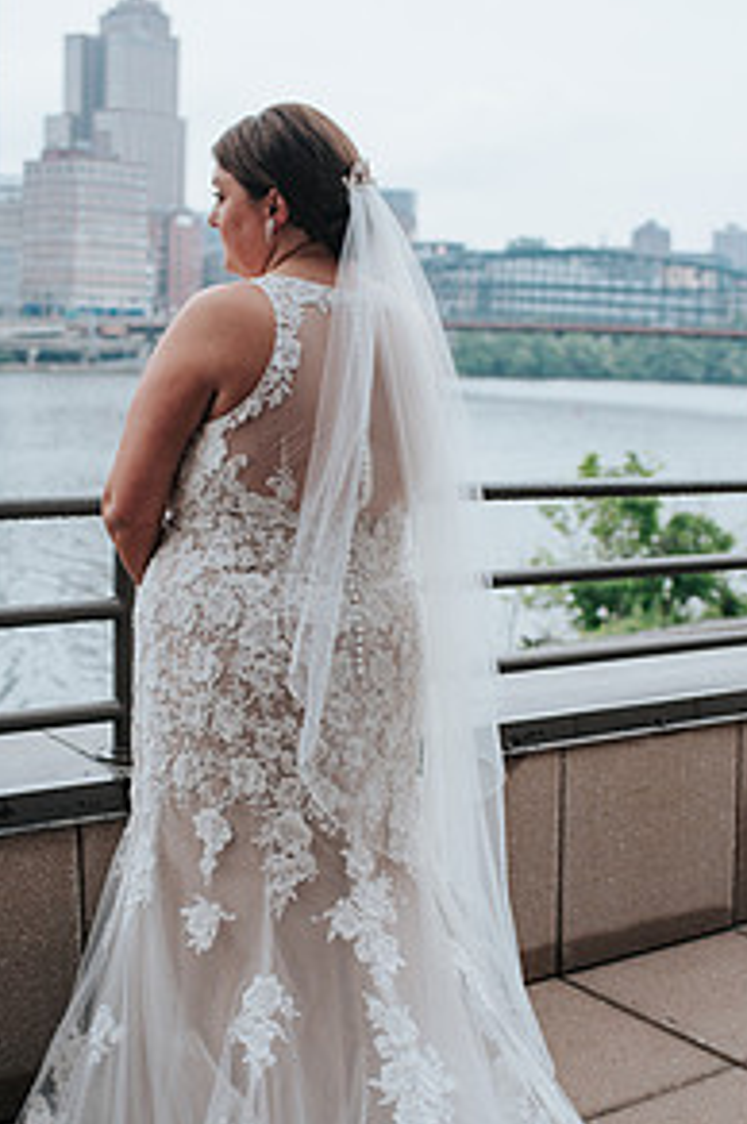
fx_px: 1685
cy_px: 731
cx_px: 354
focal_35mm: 54
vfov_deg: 36.6
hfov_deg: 25.0
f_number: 3.2
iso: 100
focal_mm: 35
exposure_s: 1/800
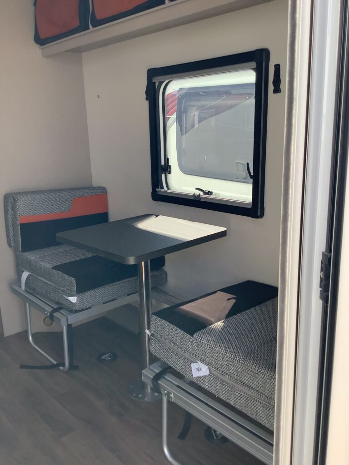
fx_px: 417
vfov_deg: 58.4
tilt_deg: -17.2
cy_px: 232
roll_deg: +0.9
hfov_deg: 45.4
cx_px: 174
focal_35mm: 31
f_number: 2.4
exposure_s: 1/127
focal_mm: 3.3
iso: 25
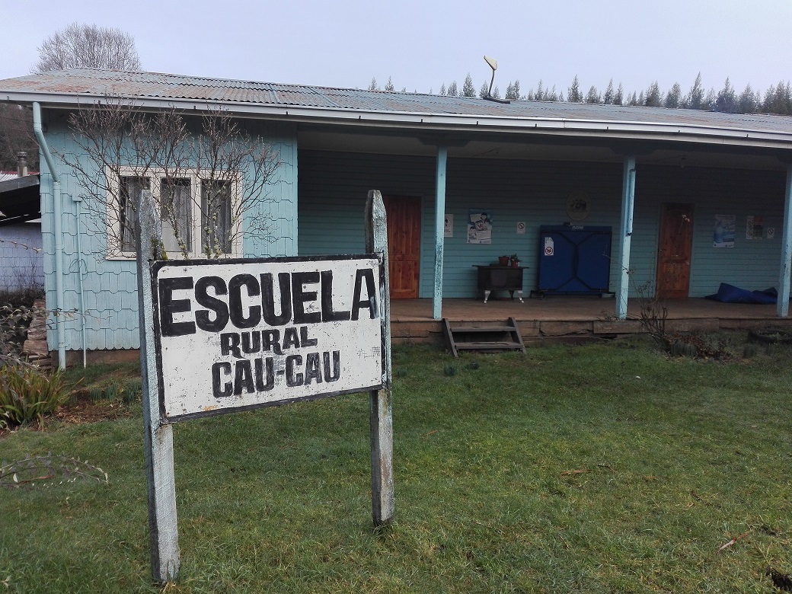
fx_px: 618
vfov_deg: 51.4
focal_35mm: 27
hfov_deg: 65.3
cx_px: 396
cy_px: 297
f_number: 2
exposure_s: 1/733
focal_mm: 3.79
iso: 100
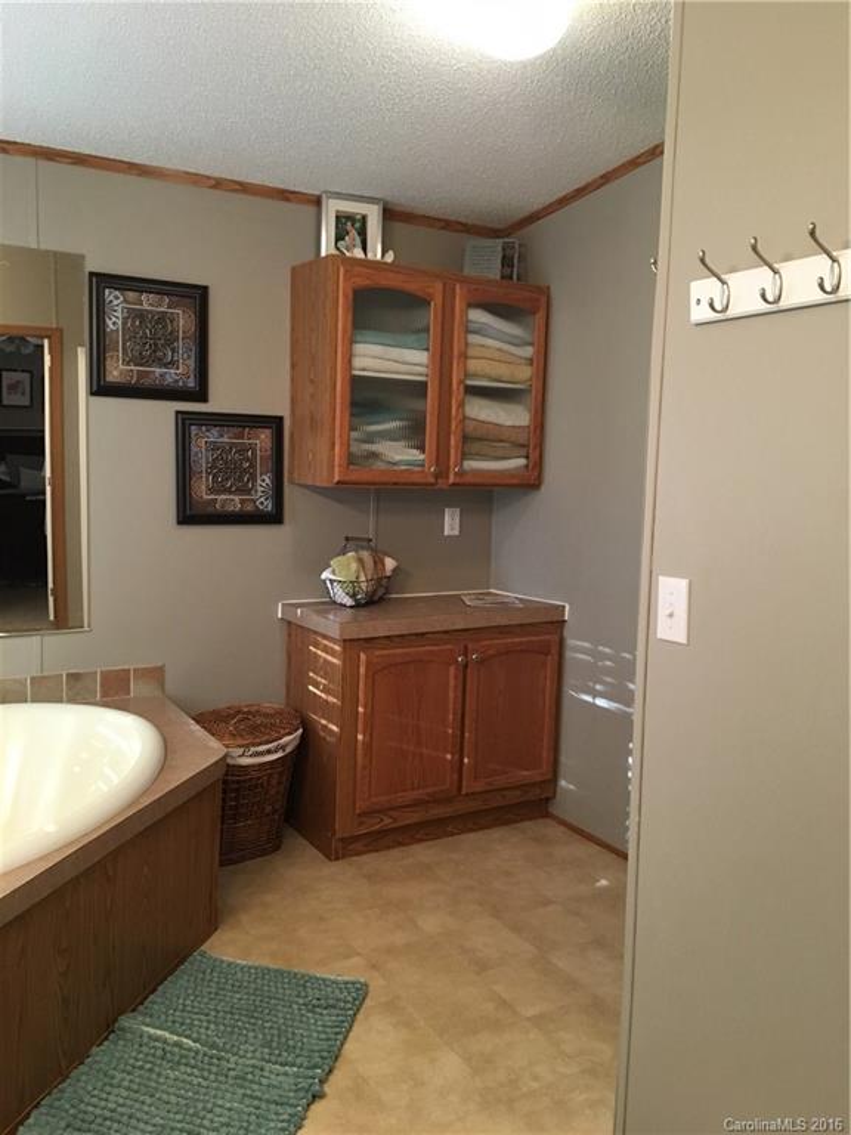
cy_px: 568
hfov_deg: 48.2
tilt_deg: -6.7
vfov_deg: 61.7
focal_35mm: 29
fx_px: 951
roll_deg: -0.1
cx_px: 426
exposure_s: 1/30
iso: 160
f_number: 2.2
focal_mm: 4.15
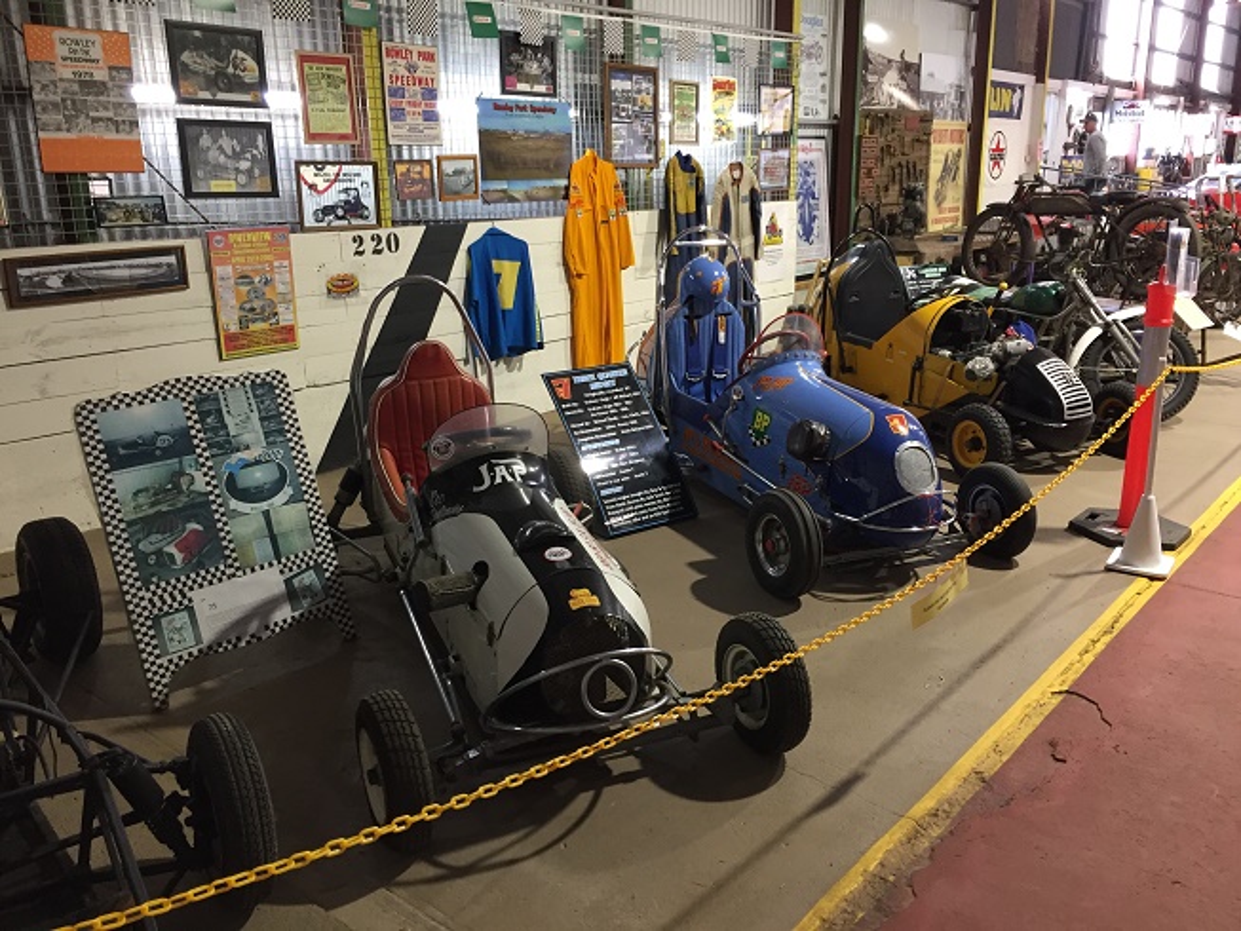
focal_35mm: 29
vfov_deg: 48.2
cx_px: 620
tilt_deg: -16.6
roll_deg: +0.8
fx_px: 1040
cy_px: 466
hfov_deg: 61.7
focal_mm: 4.15
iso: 160
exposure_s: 1/33
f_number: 2.2
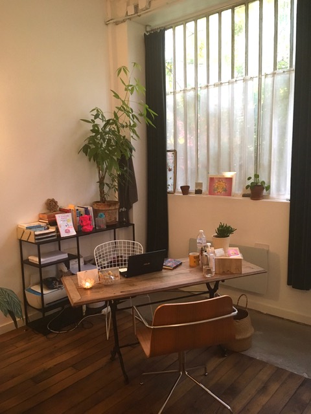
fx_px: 347
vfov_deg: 61.7
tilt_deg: -8.1
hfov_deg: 48.2
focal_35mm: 29
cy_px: 207
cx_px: 156
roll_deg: +1.4
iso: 200
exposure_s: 1/33
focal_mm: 4.15
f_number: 2.2
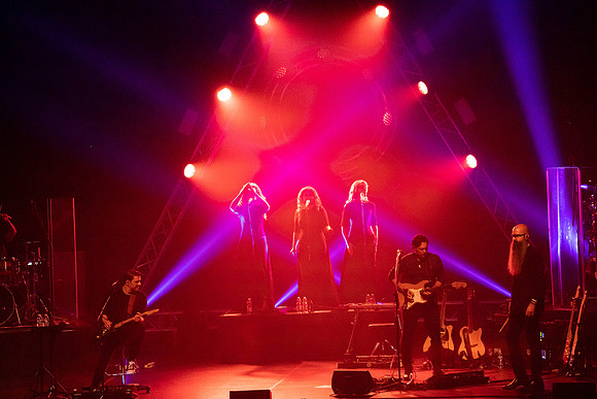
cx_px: 298
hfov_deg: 12.0
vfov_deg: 8.0
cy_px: 200
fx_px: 2836
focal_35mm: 171
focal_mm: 171
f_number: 5.6
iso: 8000
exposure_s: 1/250
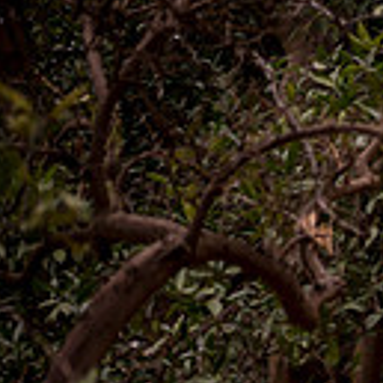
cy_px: 335
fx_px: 1915
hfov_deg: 10.3
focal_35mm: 153
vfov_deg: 11.4
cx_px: 814
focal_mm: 40
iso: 100
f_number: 2
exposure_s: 1/80
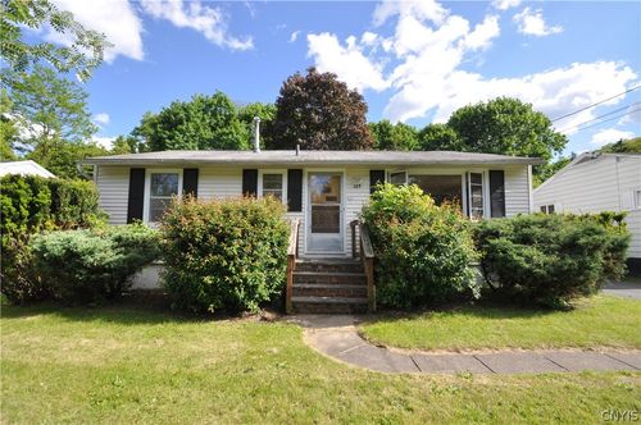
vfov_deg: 77.2
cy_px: 212
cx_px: 320
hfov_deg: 100.5
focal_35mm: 15
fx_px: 267
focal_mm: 10
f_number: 10
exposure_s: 1/400
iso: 400
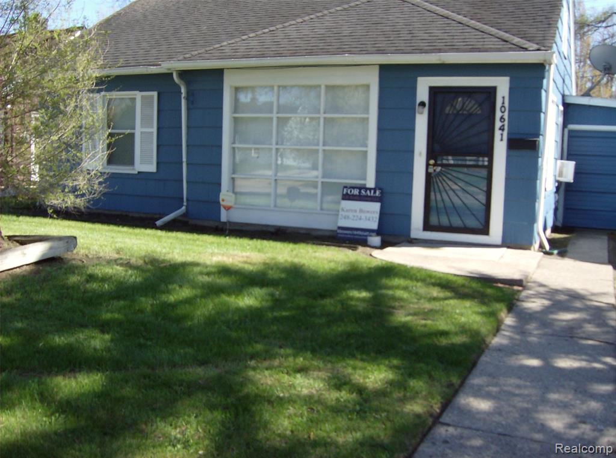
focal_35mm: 36
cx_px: 308
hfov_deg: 51.5
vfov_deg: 39.5
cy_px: 229
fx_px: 639
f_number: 4.7
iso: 100
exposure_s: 1/238
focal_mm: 6
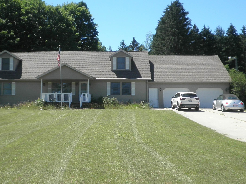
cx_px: 96
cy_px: 84
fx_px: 320
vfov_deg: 32.2
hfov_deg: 41.8
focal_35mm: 45
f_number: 2.8
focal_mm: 5.5
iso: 64
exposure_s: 1/640
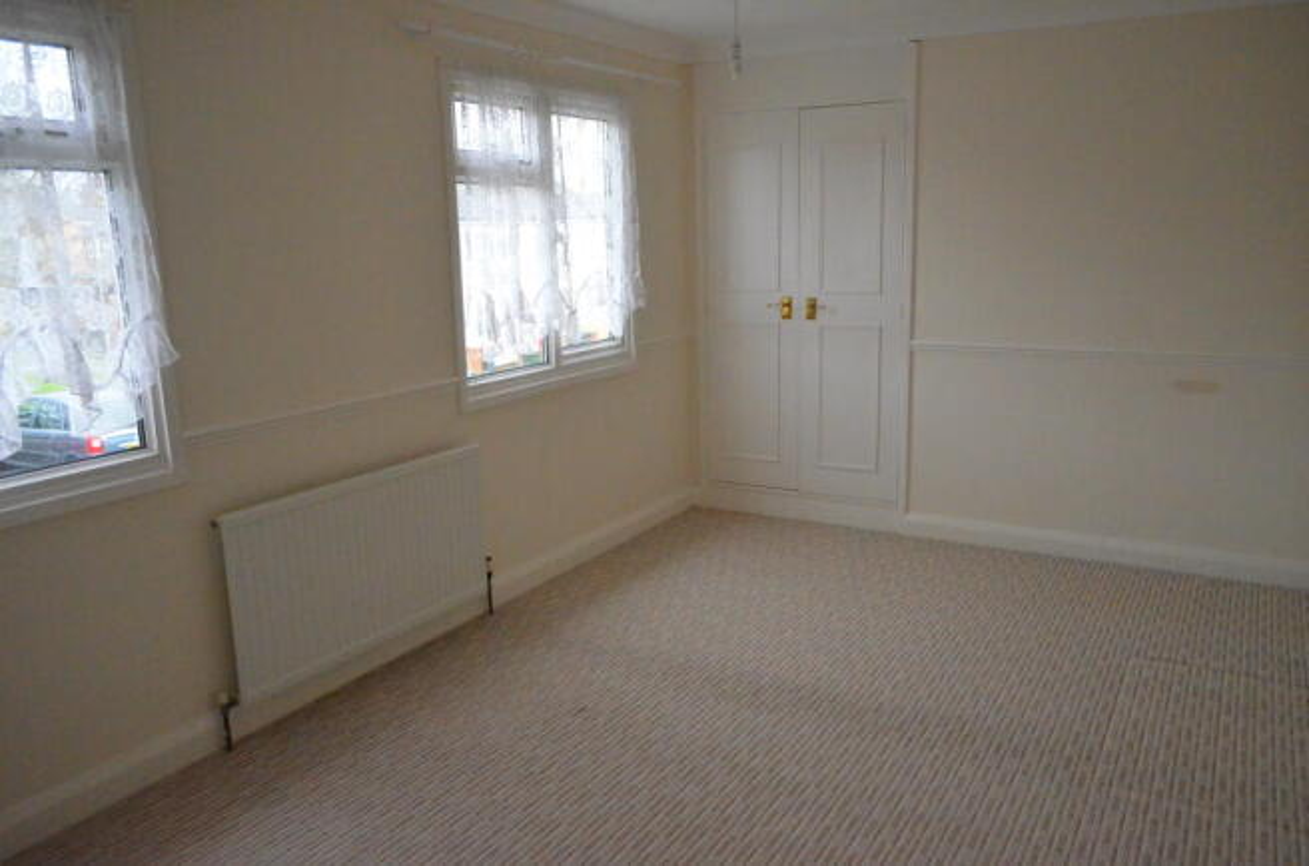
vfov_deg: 47.7
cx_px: 654
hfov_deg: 67.5
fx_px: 979
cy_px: 433
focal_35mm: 27
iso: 6400
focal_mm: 18
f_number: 3.5
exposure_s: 1/1250
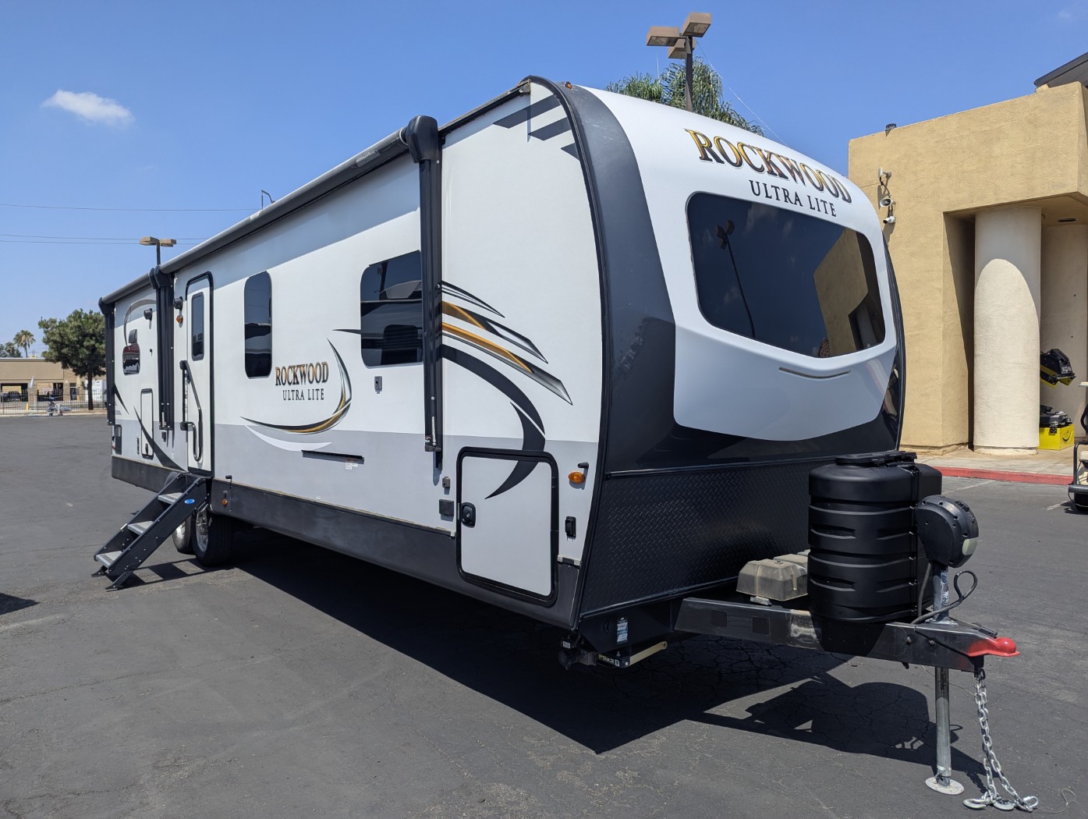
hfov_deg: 71.5
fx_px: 755
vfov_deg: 56.9
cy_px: 410
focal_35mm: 24
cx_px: 544
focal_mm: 6.81
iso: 44
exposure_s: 1/2833
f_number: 1.85
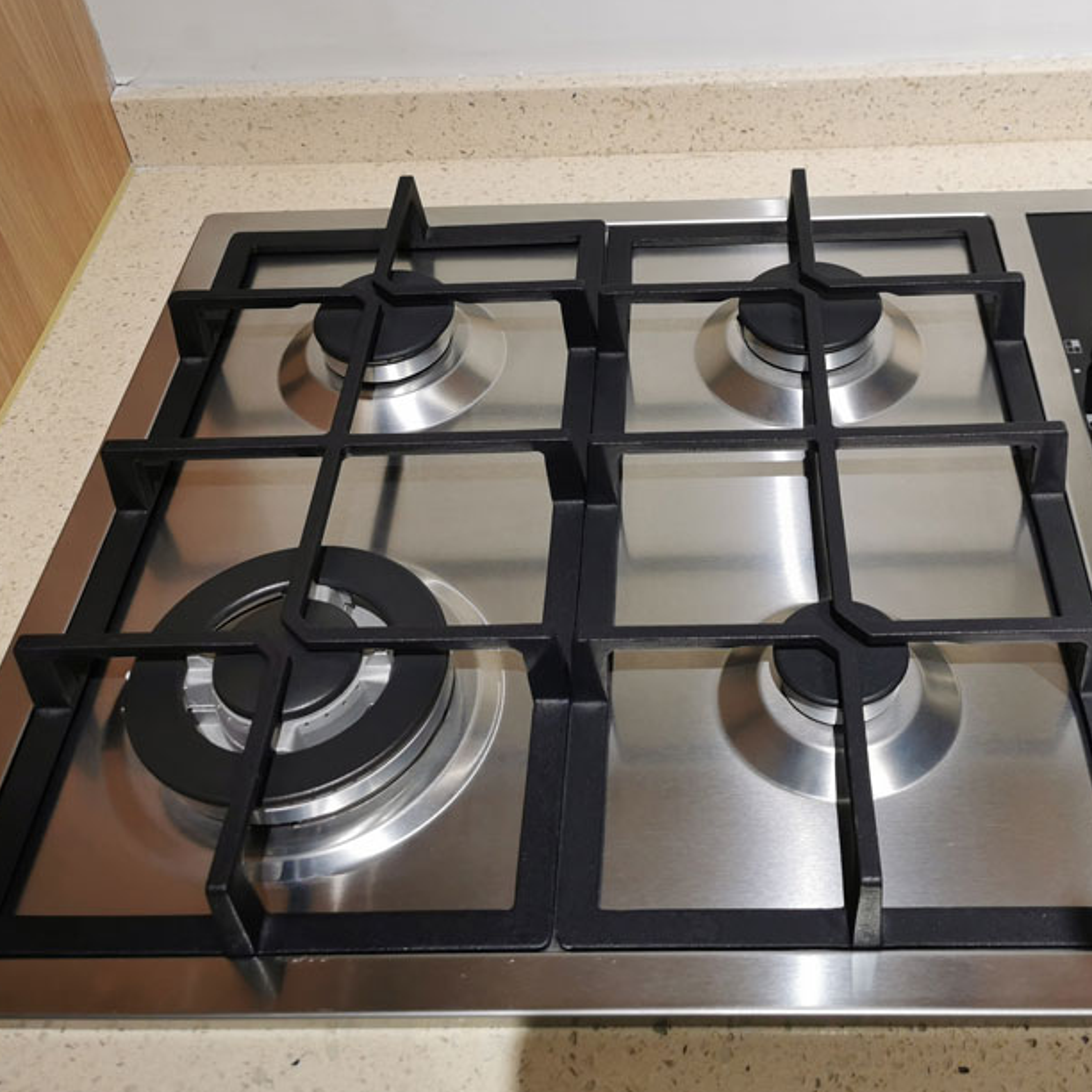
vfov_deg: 42.7
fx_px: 1392
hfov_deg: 42.6
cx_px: 666
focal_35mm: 39
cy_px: 446
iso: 64
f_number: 1.6
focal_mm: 5.56
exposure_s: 1/100
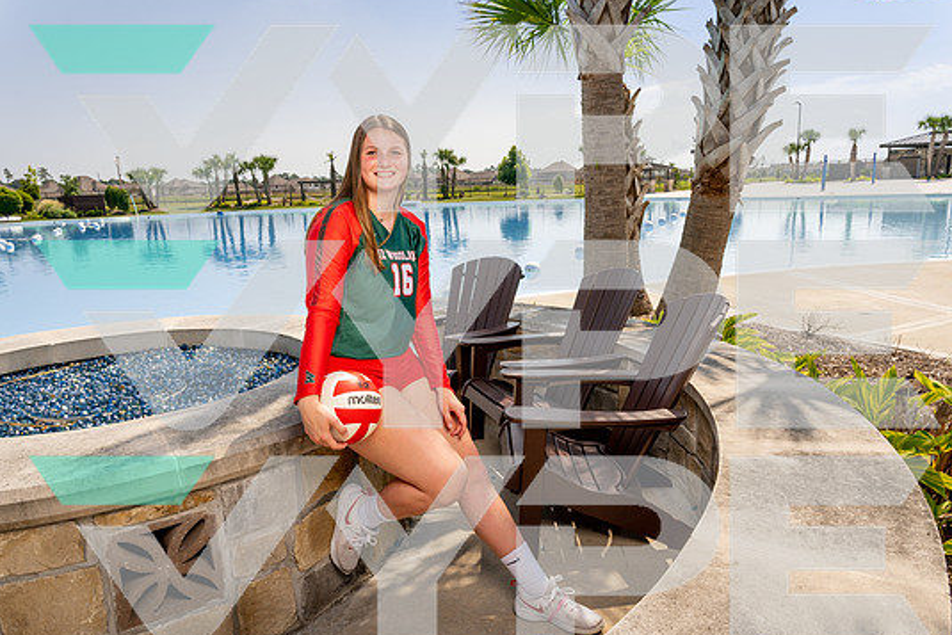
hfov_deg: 69.4
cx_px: 488
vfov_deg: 49.6
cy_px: 335
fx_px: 688
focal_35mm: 26
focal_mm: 24
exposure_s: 1/200
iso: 250
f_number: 11
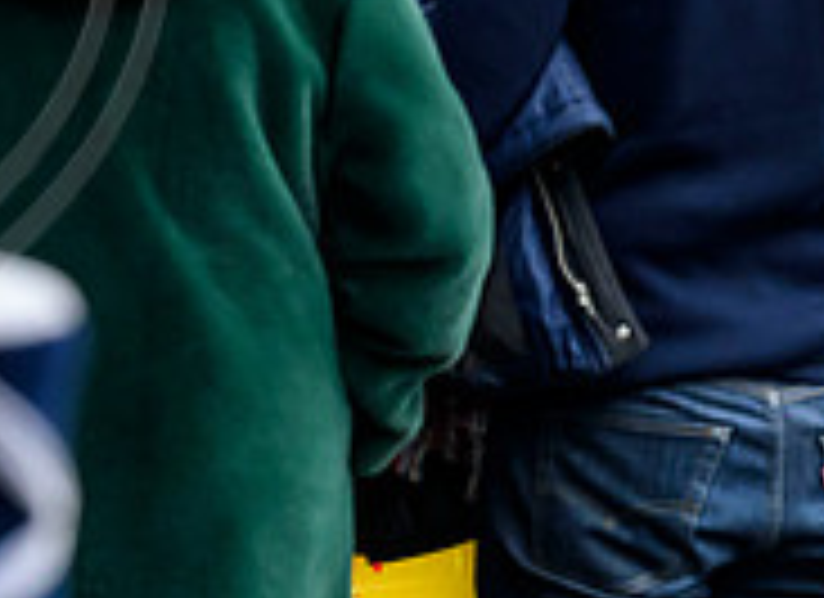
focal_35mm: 1666
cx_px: -749
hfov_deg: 1.2
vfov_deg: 0.9
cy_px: -327
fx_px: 39220
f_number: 4
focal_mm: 400
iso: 2000
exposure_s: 1/640
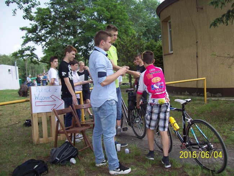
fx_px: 243
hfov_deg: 51.3
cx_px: 117
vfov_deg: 39.7
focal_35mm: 36
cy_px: 88
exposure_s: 1/222
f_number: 2.7
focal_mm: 6
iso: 80
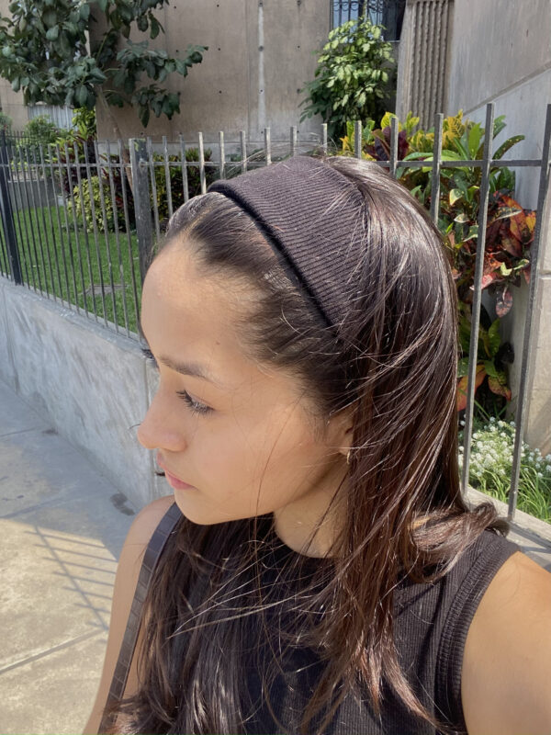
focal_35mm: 30
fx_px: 637
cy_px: 368
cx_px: 276
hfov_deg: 46.8
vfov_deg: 60.0
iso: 25
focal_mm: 2.71
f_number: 2.2
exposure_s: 1/302
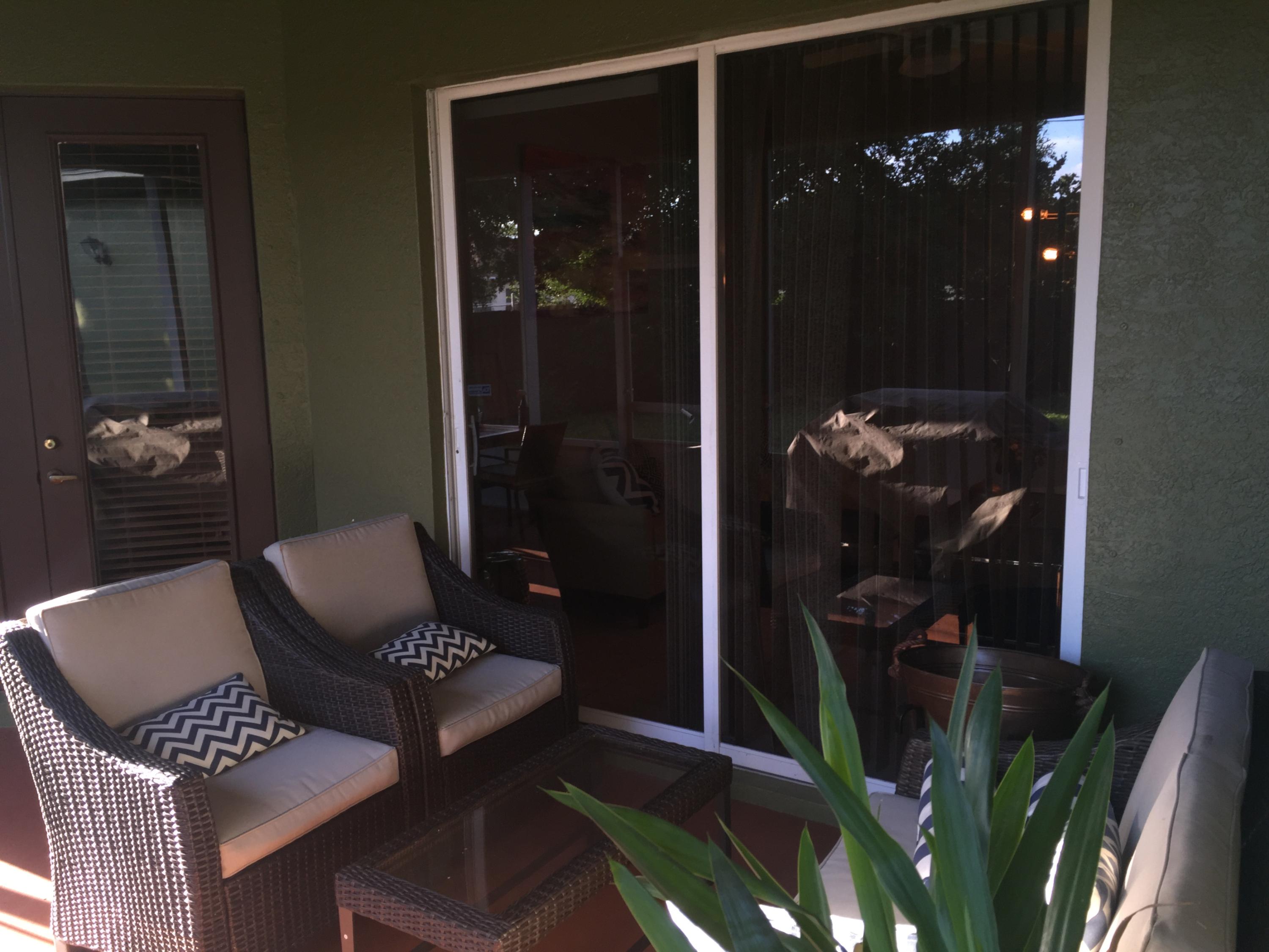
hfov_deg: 61.7
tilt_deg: -10.7
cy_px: 476
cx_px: 634
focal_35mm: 29
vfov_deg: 48.2
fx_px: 1063
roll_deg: +1.1
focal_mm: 4.15
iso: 32
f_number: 2.2
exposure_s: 1/39
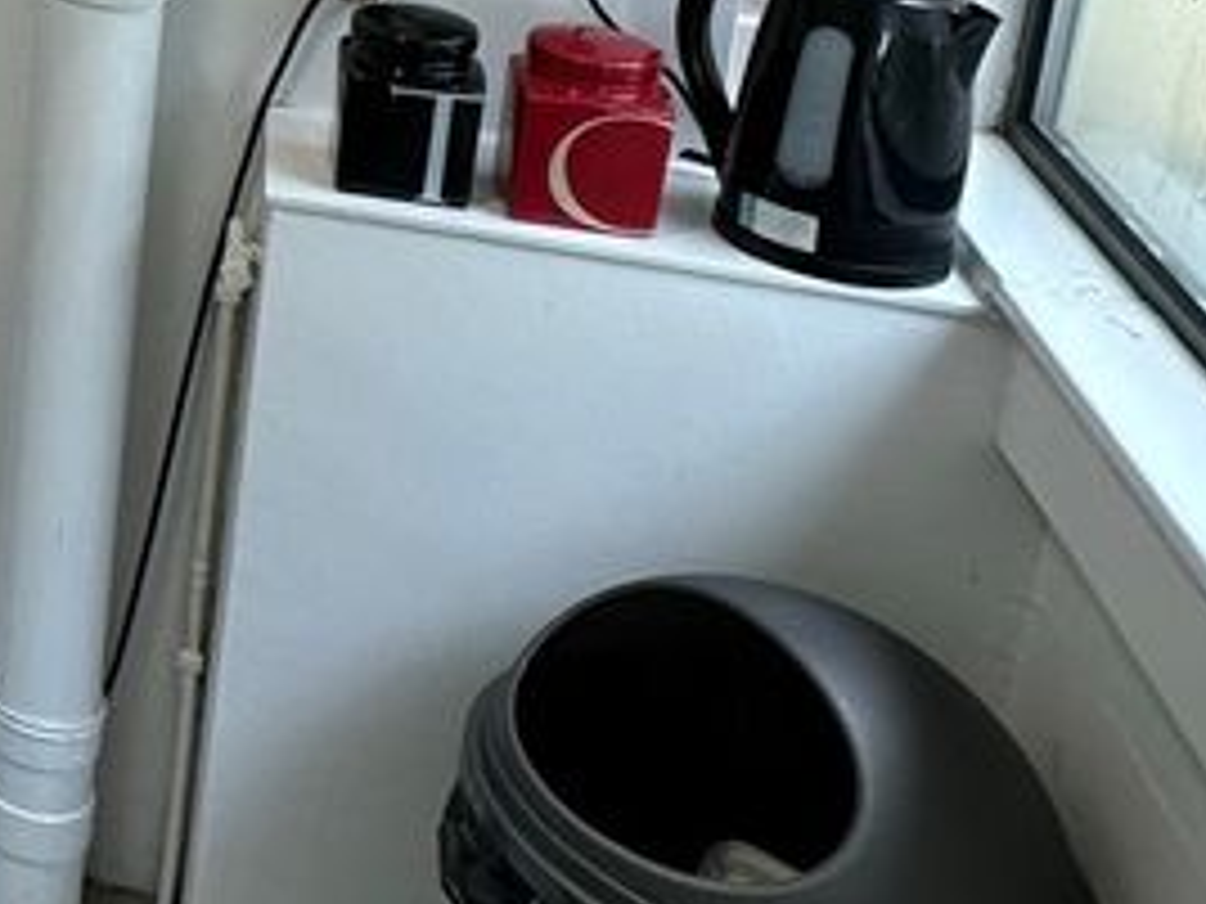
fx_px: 2021
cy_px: -236
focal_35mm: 58
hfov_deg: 24.6
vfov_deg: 22.8
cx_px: -662
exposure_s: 1/100
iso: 160
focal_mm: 2.22
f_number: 2.2
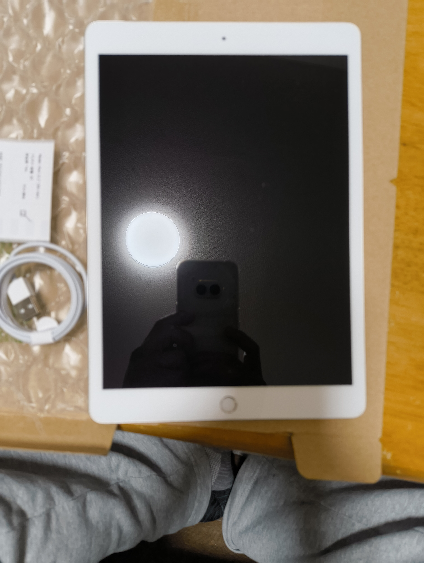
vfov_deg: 71.5
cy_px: 282
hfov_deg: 56.9
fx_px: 391
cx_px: 212
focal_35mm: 24
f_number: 1.87
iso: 800
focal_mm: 5.56
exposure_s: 1/100
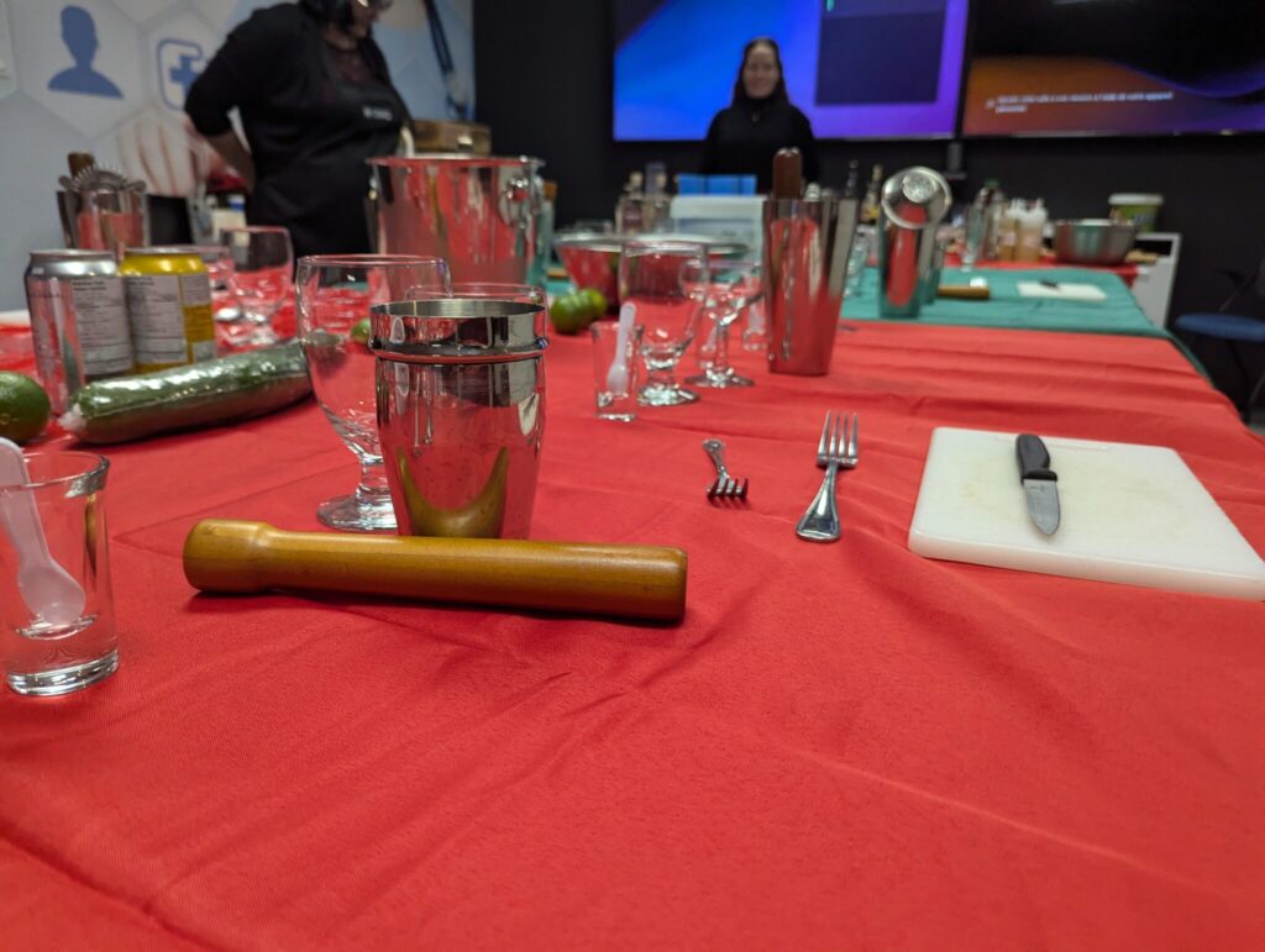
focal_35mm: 24
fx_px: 878
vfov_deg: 56.9
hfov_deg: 71.5
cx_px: 632
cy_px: 476
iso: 617
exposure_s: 1/211
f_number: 1.85
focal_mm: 6.81
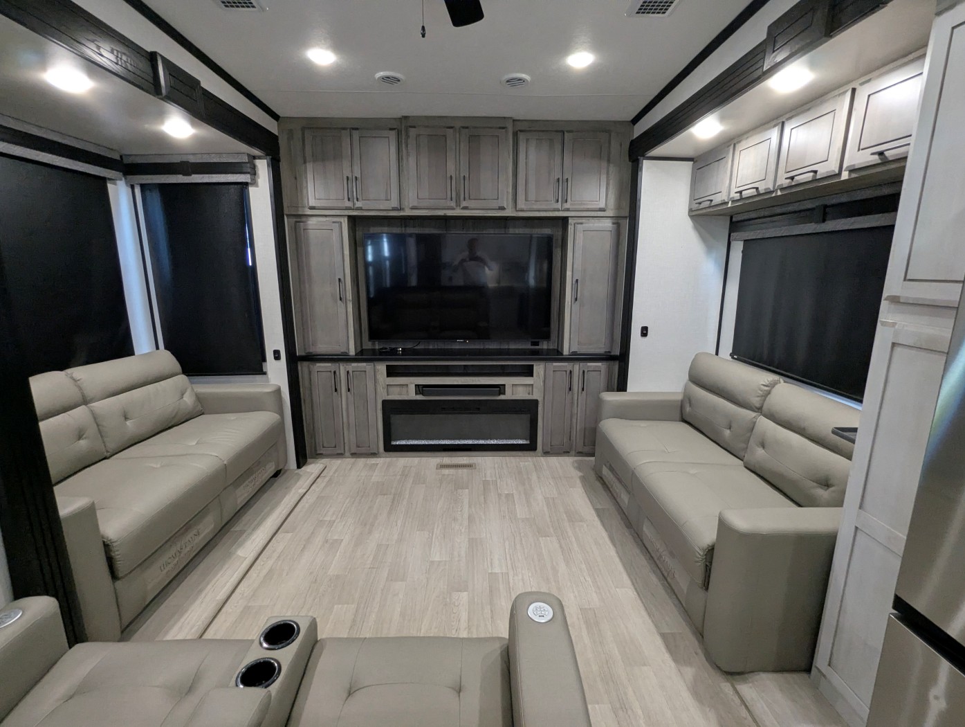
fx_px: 447
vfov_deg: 78.2
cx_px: 482
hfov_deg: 94.4
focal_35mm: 16
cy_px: 364
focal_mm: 2.35
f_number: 2.2
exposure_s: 1/33.3
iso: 228
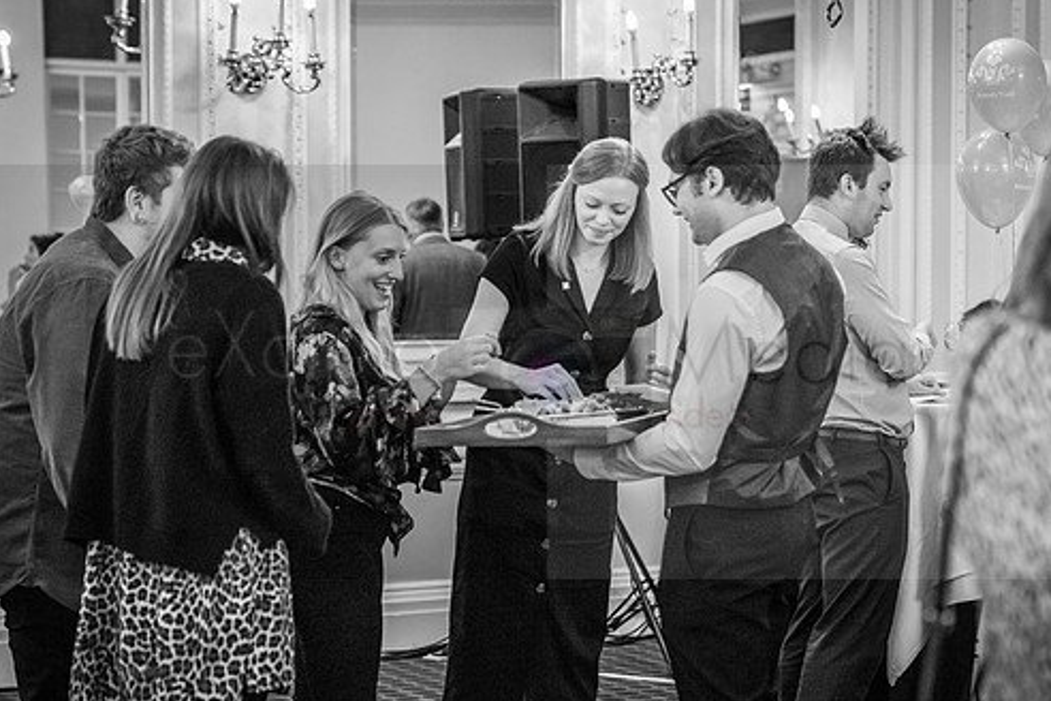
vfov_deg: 15.2
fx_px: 2627
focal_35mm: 90
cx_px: 572
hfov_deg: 22.6
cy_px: 377
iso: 6400
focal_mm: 70
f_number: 2.8
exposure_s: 1/125
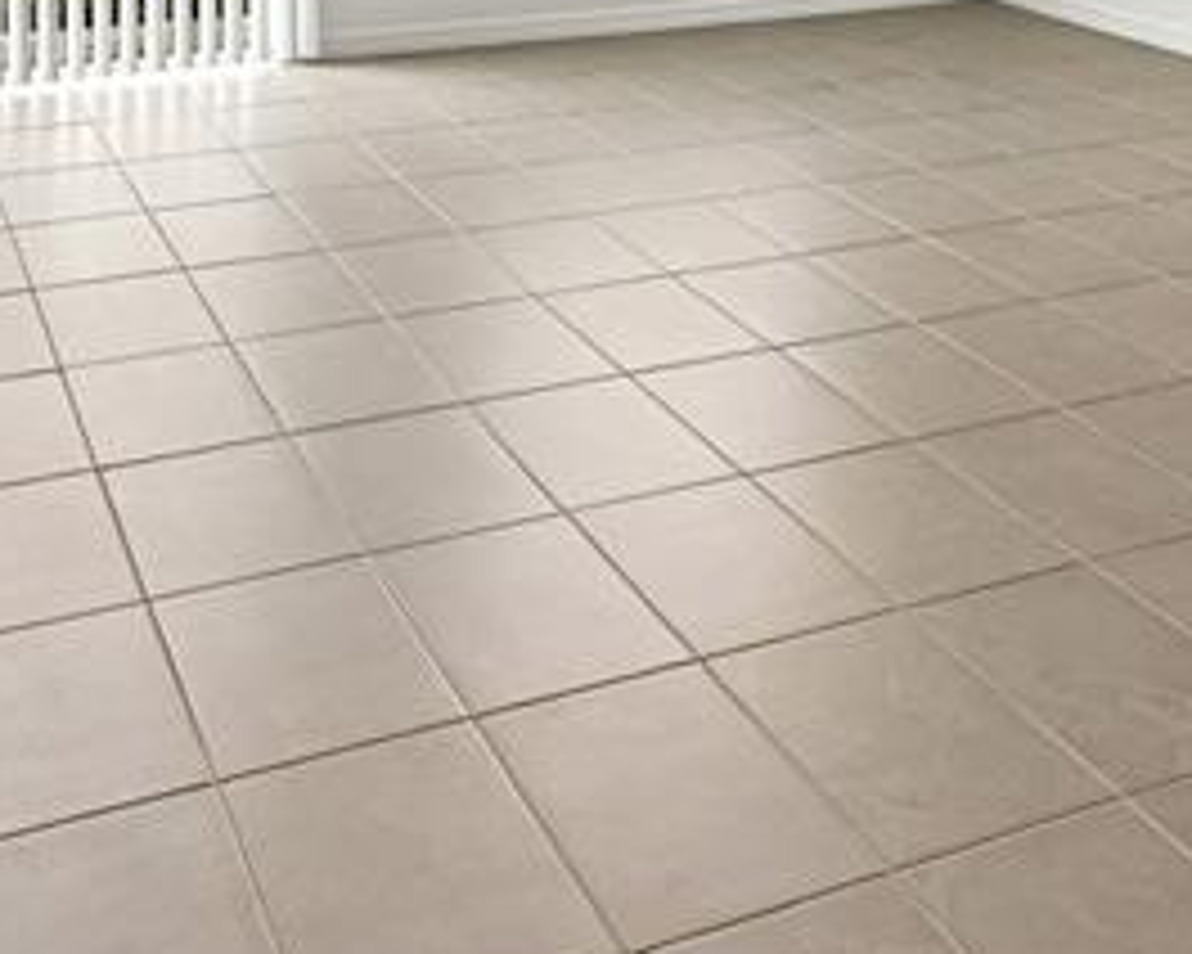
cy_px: -333
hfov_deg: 30.6
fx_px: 2046
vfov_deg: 22.9
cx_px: 1134
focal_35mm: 58
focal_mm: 16
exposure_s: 1/80
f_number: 8
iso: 400
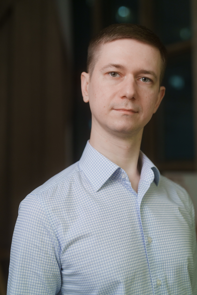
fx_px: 410
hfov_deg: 27.0
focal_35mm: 50
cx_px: 98
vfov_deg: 39.6
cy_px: 148
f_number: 2.2
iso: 1000
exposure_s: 1/200
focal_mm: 50
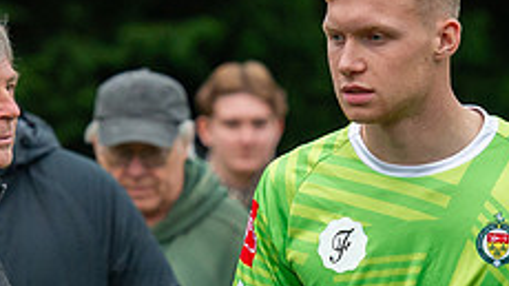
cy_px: 289
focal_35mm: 659
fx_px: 8888
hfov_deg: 3.3
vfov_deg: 1.8
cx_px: 326
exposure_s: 1/1250
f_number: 4.5
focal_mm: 170
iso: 1600
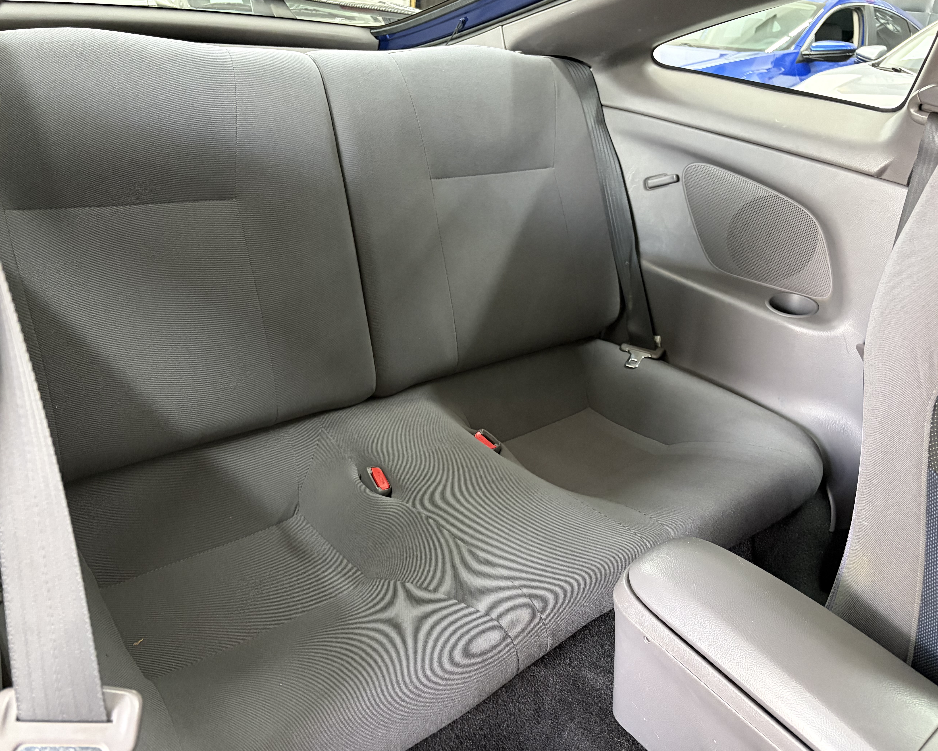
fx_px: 777
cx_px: 438
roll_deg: -4.1
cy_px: 372
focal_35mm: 28
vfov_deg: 51.5
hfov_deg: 62.1
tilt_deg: -23.4
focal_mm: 5.96
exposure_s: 1/40
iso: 500
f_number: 1.6
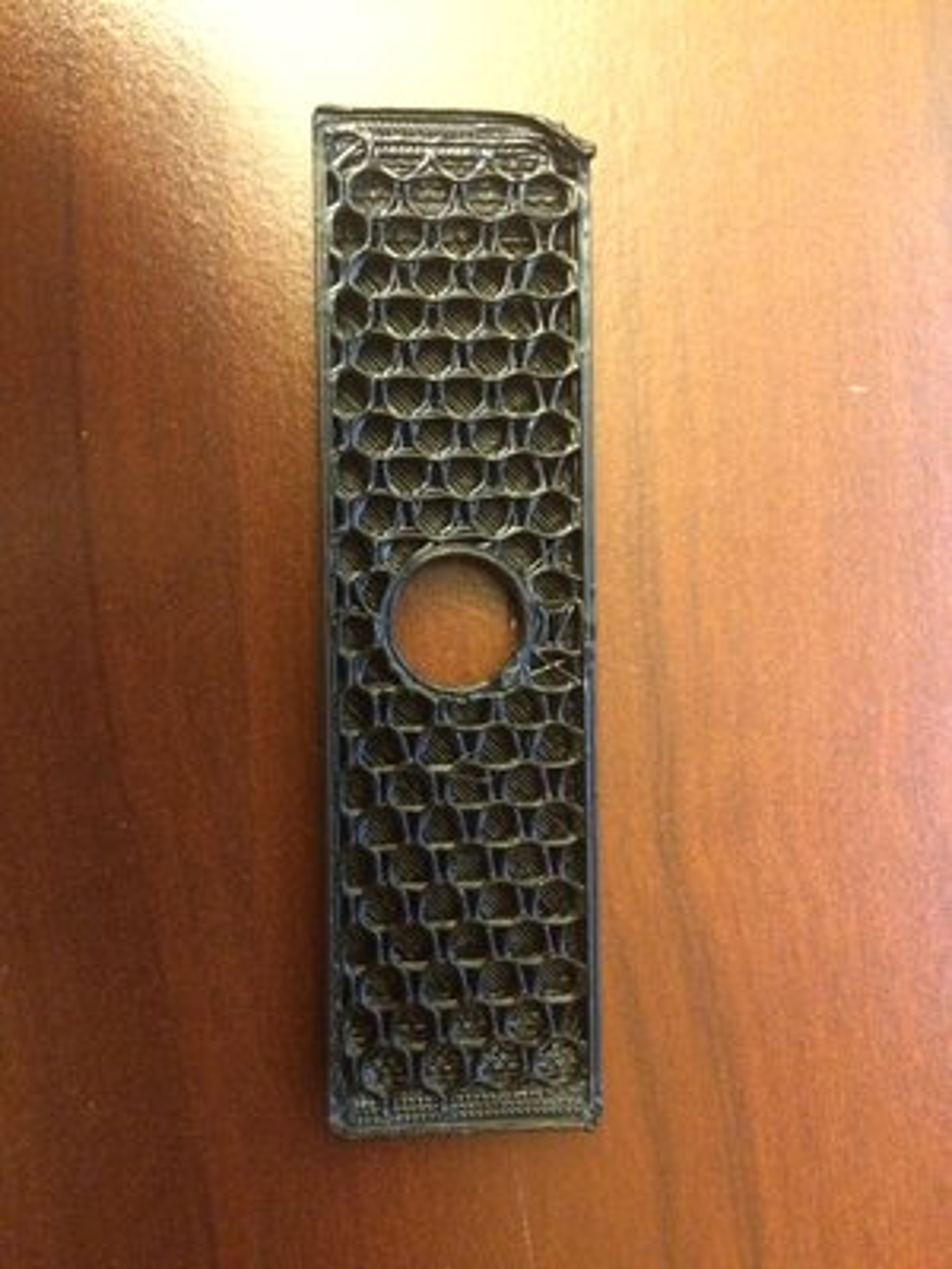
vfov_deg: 61.7
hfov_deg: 48.2
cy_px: 634
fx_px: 1063
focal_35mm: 29
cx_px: 476
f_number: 2.2
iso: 2000
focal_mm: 4.15
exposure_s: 1/15
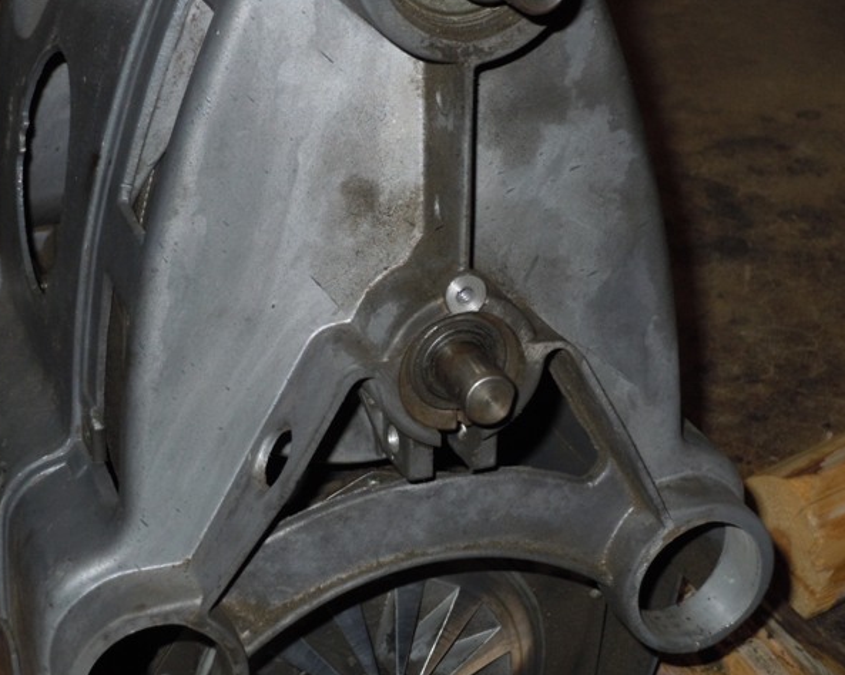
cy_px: 336
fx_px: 1950
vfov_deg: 19.7
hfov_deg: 24.4
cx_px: 435
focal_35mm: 78
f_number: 5.2
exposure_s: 1/40
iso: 320
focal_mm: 13.2
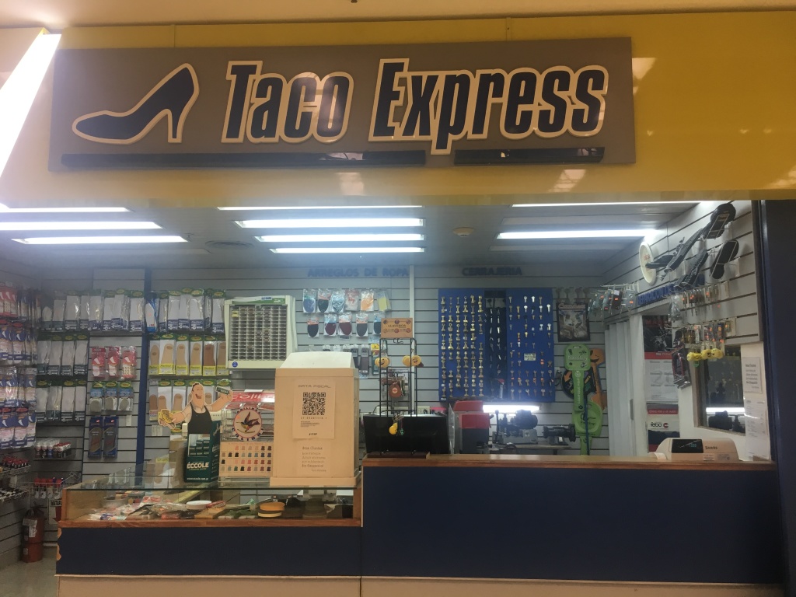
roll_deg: -0.3
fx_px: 667
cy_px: 298
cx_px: 398
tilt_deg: +7.4
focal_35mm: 29
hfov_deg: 61.7
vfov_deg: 48.2
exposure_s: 1/33
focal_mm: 4.15
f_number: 2.2
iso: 32
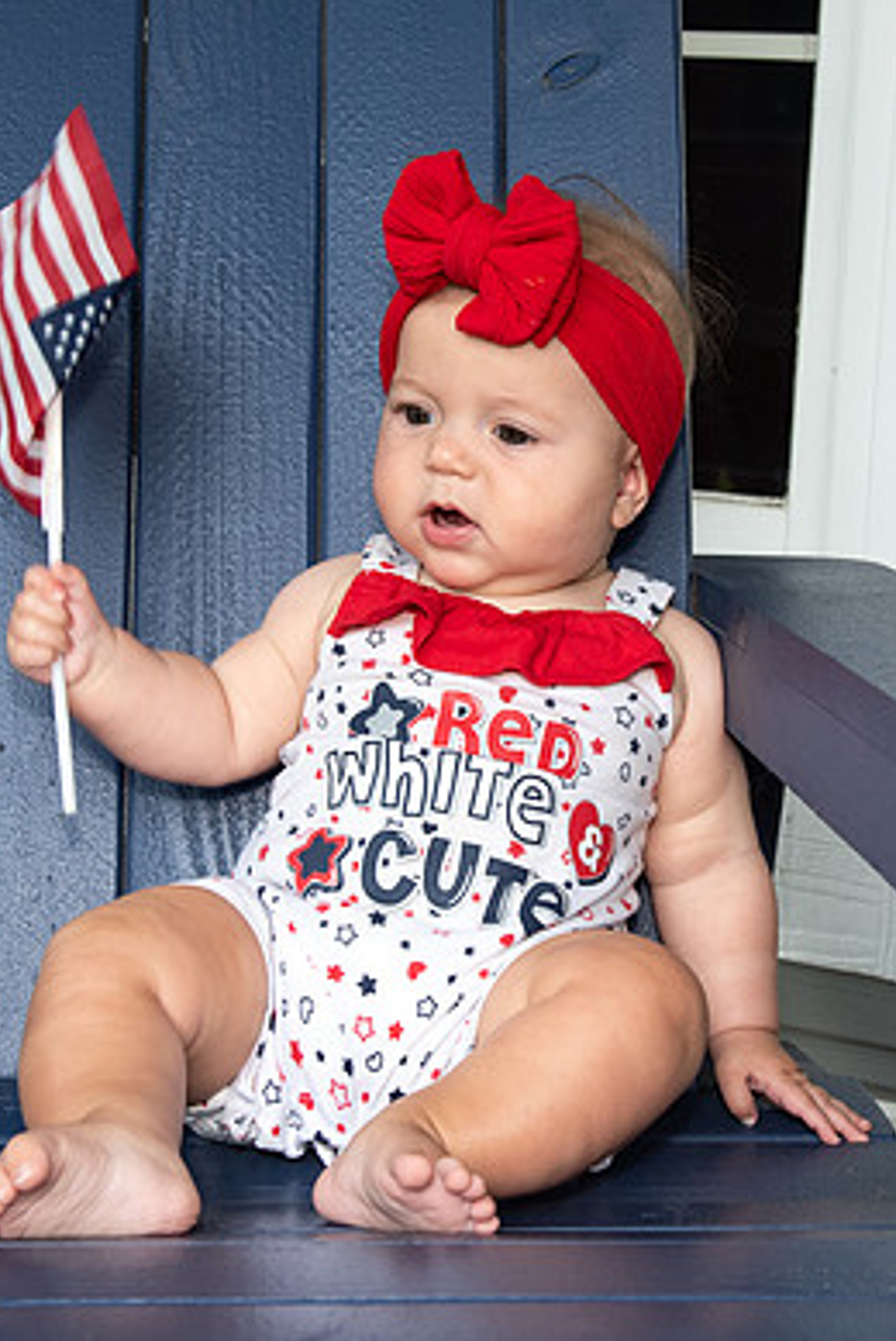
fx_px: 2683
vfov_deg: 28.0
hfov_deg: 18.9
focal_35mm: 72
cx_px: 528
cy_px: 616
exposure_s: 1/160
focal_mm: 34
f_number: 5.6
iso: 400
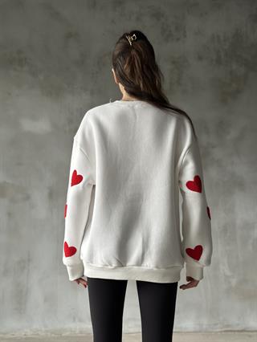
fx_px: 475
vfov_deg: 39.6
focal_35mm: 48
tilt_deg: +2.1
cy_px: 171
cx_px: 128
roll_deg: -0.6
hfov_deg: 30.3
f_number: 1.78
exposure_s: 1/60
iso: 160
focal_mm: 6.86
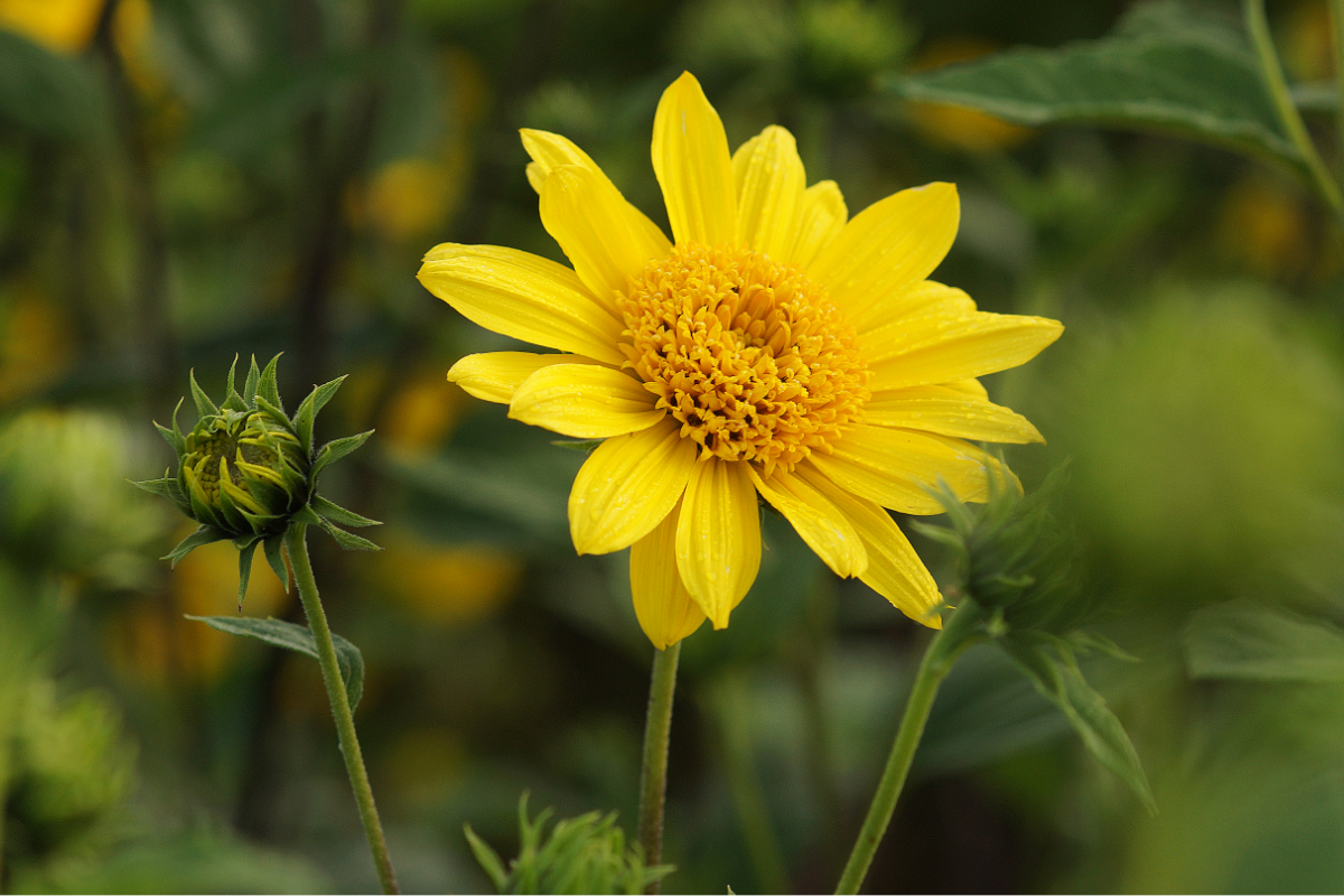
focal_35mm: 150
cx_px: 672
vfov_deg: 9.1
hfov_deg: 13.7
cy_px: 448
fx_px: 5600
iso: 320
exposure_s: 1/160
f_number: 5
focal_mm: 100
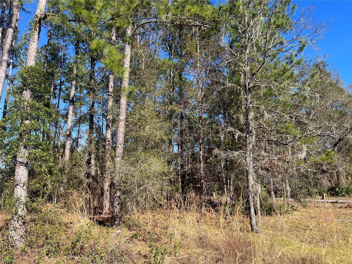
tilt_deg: +11.5
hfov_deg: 67.3
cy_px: 132
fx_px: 264
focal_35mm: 26
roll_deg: +0.5
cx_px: 176
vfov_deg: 53.1
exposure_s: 1/1672
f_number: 1.6
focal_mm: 5.1
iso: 50
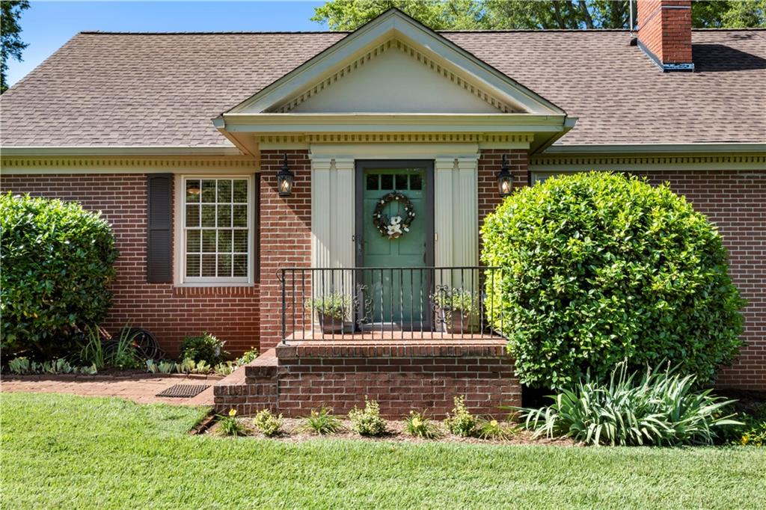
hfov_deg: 60.7
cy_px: 255
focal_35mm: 31
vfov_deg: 42.6
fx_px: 654
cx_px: 383
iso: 640
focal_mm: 20.5
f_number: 11
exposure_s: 1/250
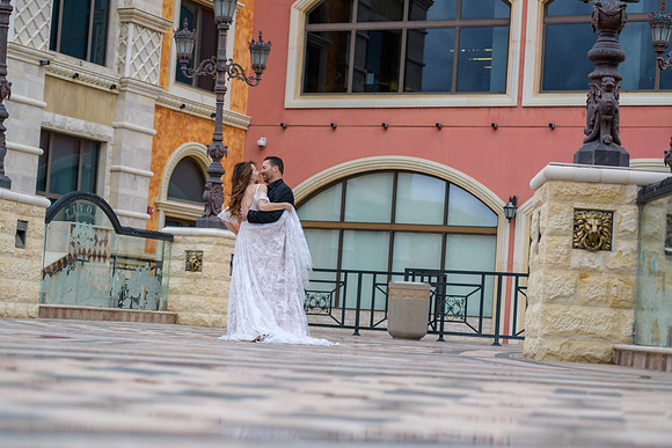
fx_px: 1494
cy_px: 224
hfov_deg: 25.4
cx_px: 336
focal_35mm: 80
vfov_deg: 17.1
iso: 400
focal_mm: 80
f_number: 2.8
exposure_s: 1/3200
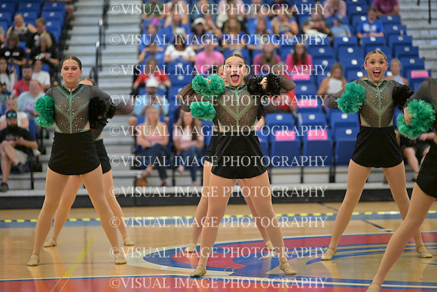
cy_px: 146
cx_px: 218
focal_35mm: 150
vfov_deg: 9.2
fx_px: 1821
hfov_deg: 13.7
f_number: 2.8
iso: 10000
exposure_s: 1/1000
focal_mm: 150
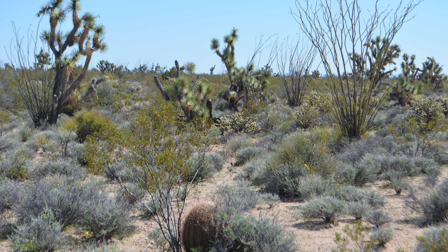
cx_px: 226
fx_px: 1040
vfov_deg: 13.8
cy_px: 133
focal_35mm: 88
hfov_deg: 24.3
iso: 110
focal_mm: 55
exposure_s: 1/250
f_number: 8
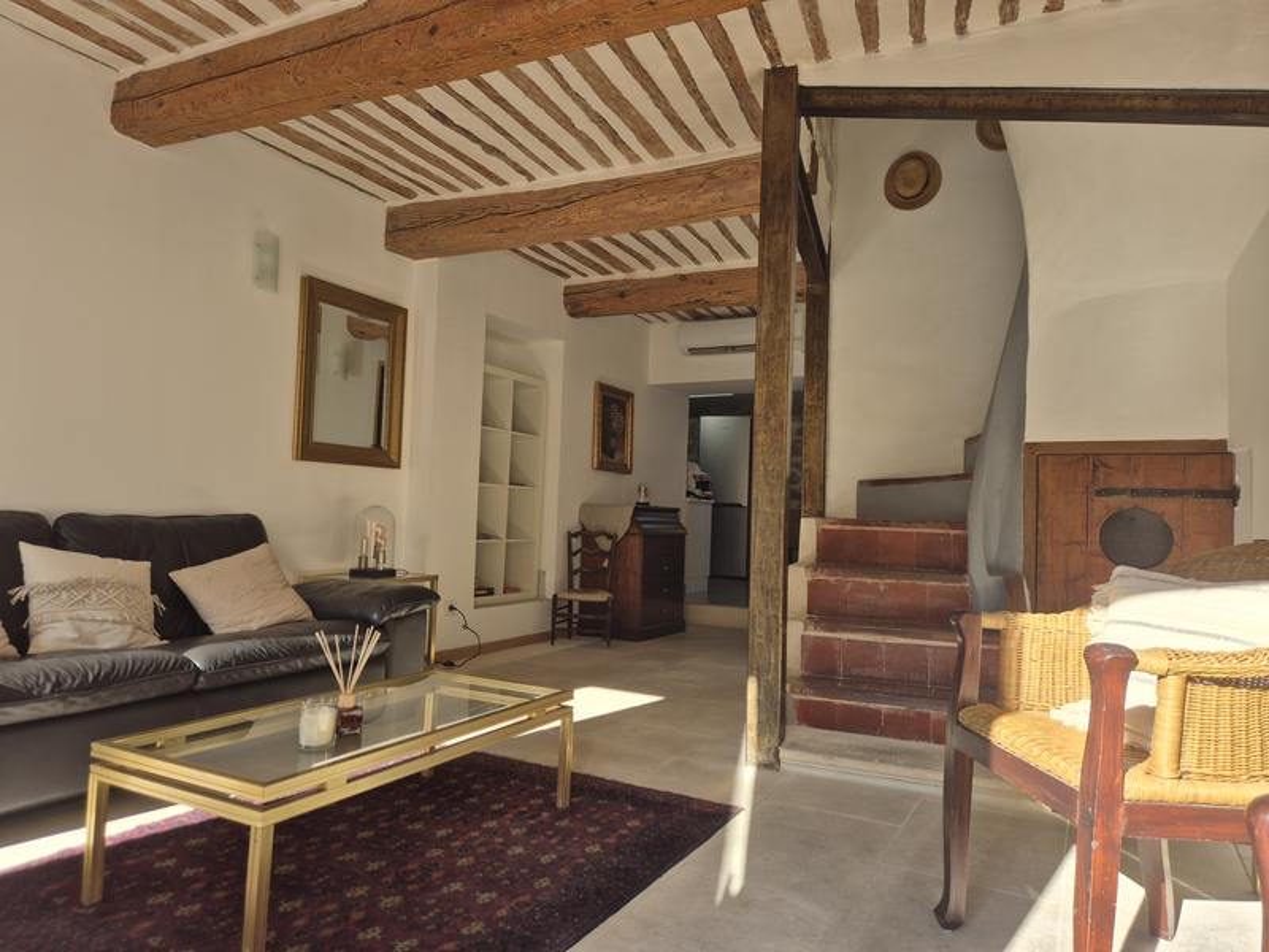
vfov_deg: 58.9
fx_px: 843
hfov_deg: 73.9
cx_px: 634
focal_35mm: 23
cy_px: 476
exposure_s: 1/228
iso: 25
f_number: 1.8
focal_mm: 5.4
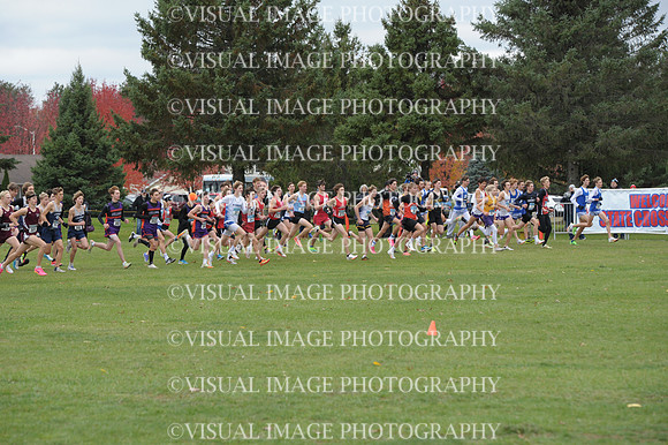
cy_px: 222
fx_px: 3060
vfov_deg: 8.3
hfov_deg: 12.5
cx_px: 334
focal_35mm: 165
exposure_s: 1/800
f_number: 6.3
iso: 1000
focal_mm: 165
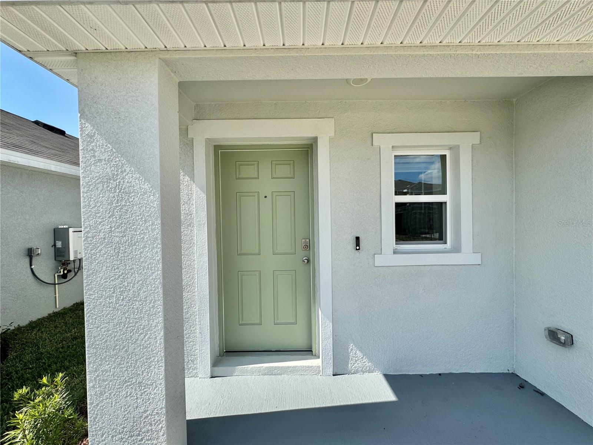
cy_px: 222
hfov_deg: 102.1
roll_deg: +0.4
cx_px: 296
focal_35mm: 14
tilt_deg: -1.1
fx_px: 240
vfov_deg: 85.7
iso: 40
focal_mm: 2.22
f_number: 2.2
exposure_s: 1/1217
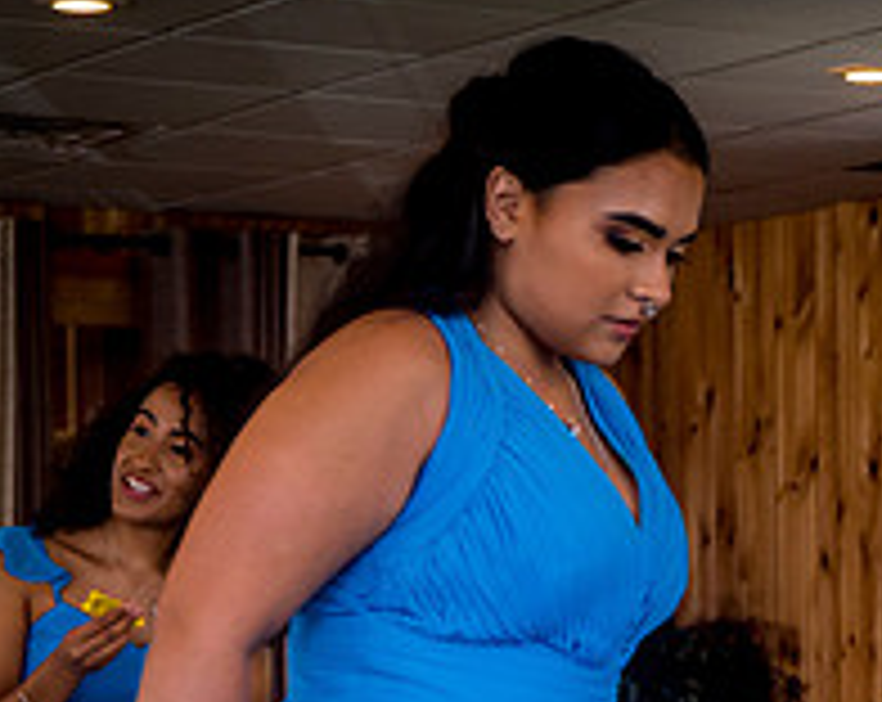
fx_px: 3986
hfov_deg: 12.4
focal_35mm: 153
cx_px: 922
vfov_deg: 10.0
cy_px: 702
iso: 1000
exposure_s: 1/80
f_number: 5.6
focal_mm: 55
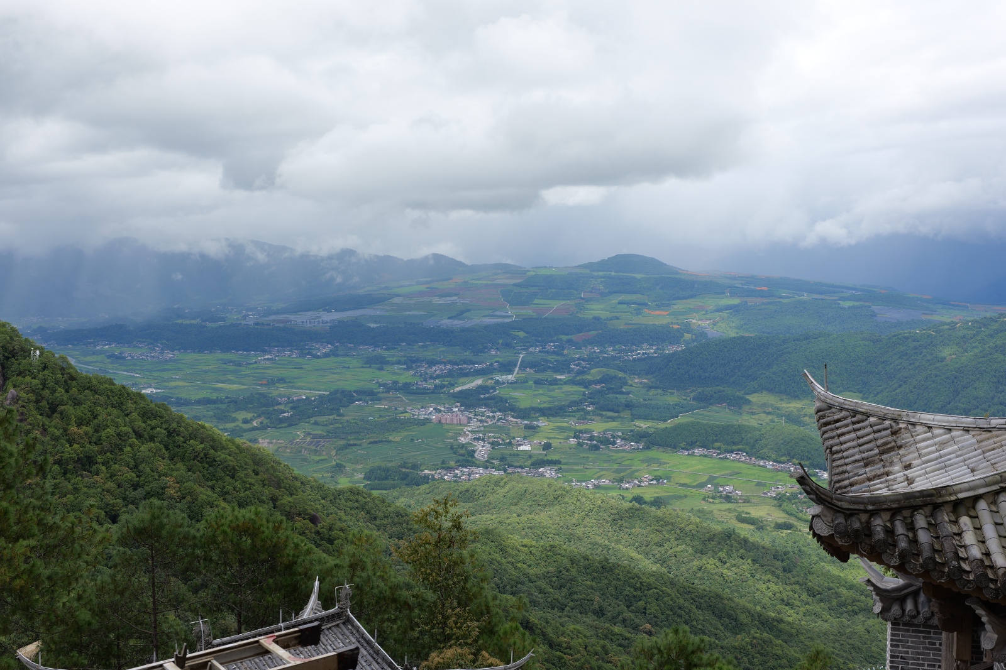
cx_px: 503
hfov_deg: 46.4
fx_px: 1173
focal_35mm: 42
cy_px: 335
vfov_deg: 31.9
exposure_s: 1/125
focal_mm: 42
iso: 100
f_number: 9
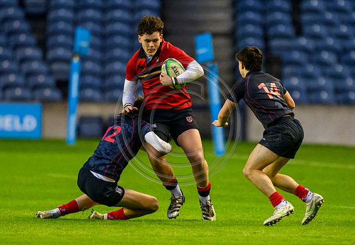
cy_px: 128
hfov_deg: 2.2
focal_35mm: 941
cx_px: 177
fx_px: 9377
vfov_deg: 1.5
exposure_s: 1/1000
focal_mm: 560
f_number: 4
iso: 8000
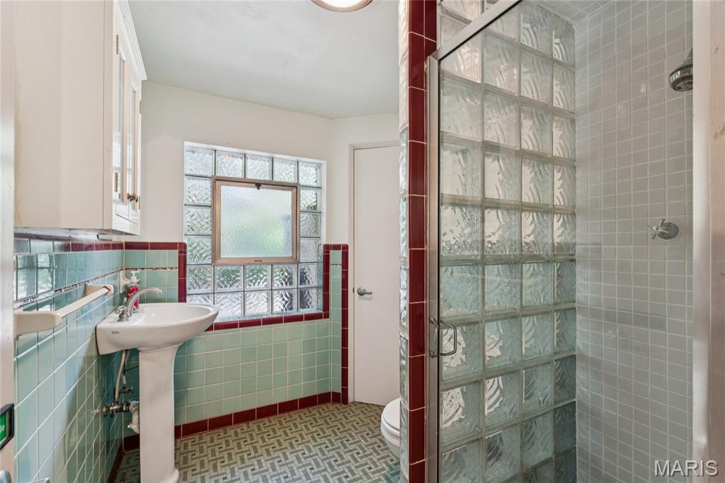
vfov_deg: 74.1
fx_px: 320
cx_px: 362
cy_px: 242
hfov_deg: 97.1
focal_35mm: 16
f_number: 13
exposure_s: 1/1.67
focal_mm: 15.9
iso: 320
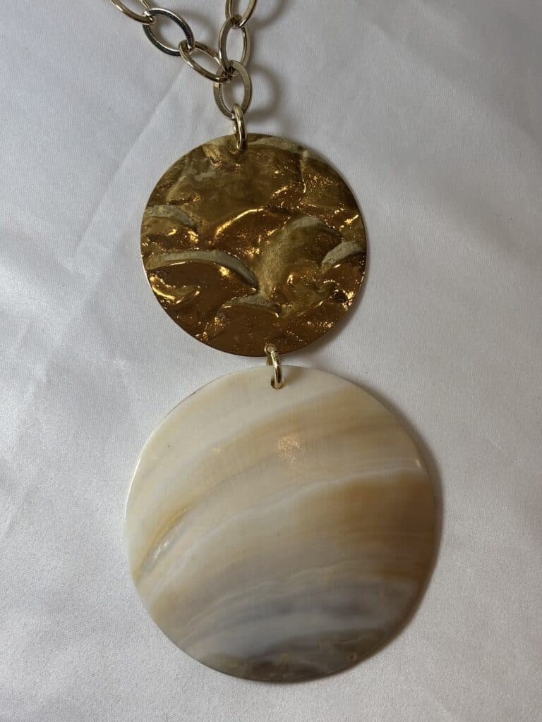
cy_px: 361
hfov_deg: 28.0
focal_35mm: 52
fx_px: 1086
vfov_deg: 36.8
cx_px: 271
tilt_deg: -83.6
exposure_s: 1/183
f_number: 1.6
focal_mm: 5.96
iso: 32
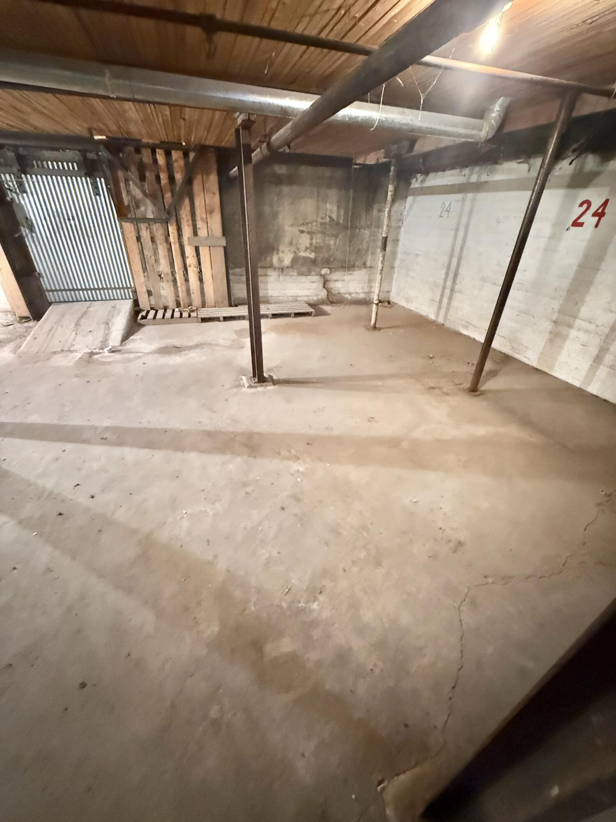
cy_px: 411
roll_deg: -1.9
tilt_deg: -31.3
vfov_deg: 102.1
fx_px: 332
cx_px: 308
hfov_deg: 85.7
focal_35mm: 14
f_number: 2.2
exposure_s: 1/40
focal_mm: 2.22
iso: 1250
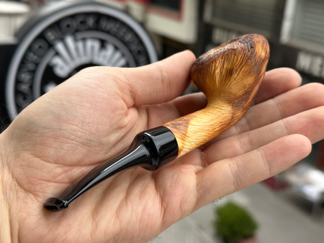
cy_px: 122
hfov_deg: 39.7
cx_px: 162
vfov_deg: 30.3
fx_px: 449
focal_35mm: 48
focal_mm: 6.86
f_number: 1.78
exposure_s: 1/962
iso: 64
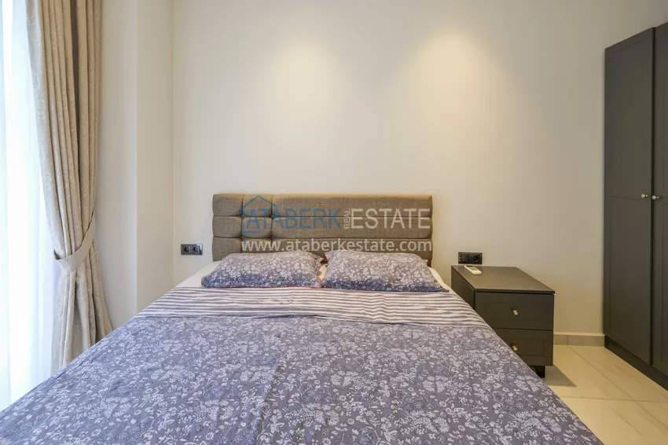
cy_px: 222
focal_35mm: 15
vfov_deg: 77.3
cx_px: 334
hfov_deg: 100.4
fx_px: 278
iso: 160
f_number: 4.5
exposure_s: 1/70
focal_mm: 10
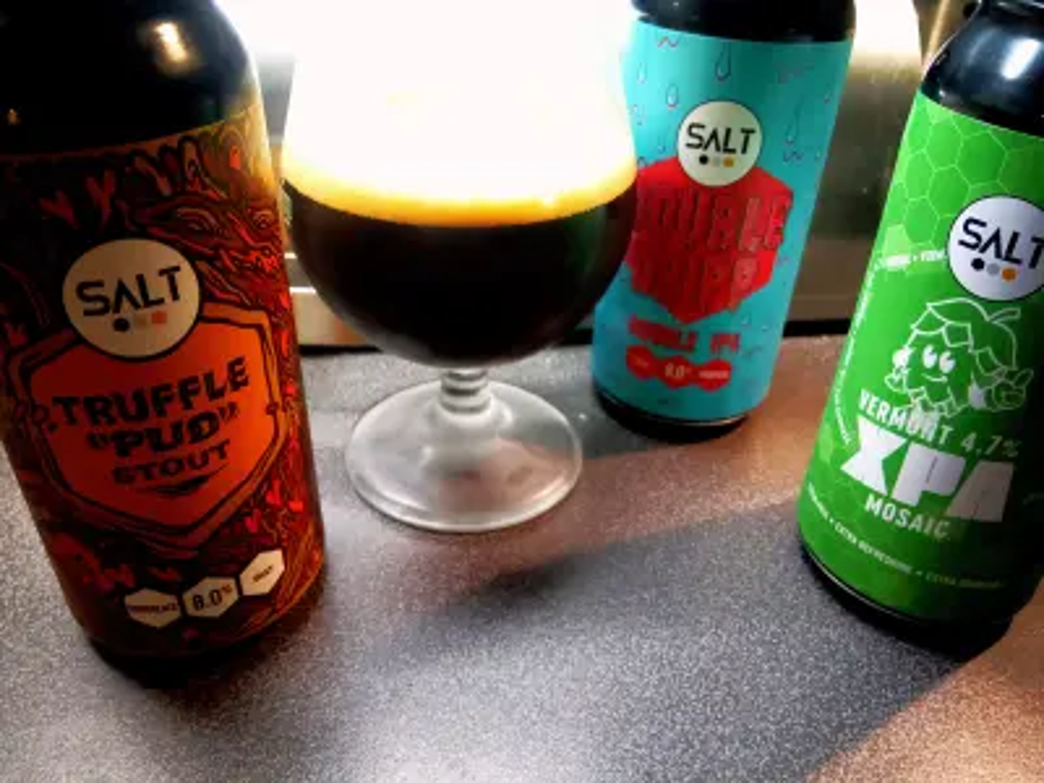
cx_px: 522
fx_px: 844
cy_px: 392
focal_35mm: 28
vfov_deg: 49.7
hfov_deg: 63.4
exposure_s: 1/25.1
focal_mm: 3.54
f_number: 2
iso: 515
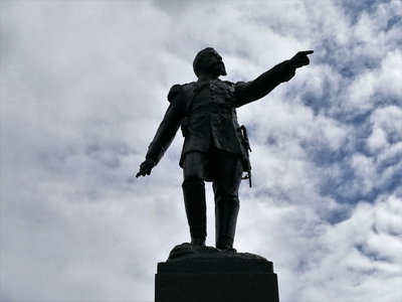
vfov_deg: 51.4
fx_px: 314
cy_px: 151
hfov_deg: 65.3
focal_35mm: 27
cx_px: 201
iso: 50
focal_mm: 4.5
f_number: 2.2
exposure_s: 1/3236
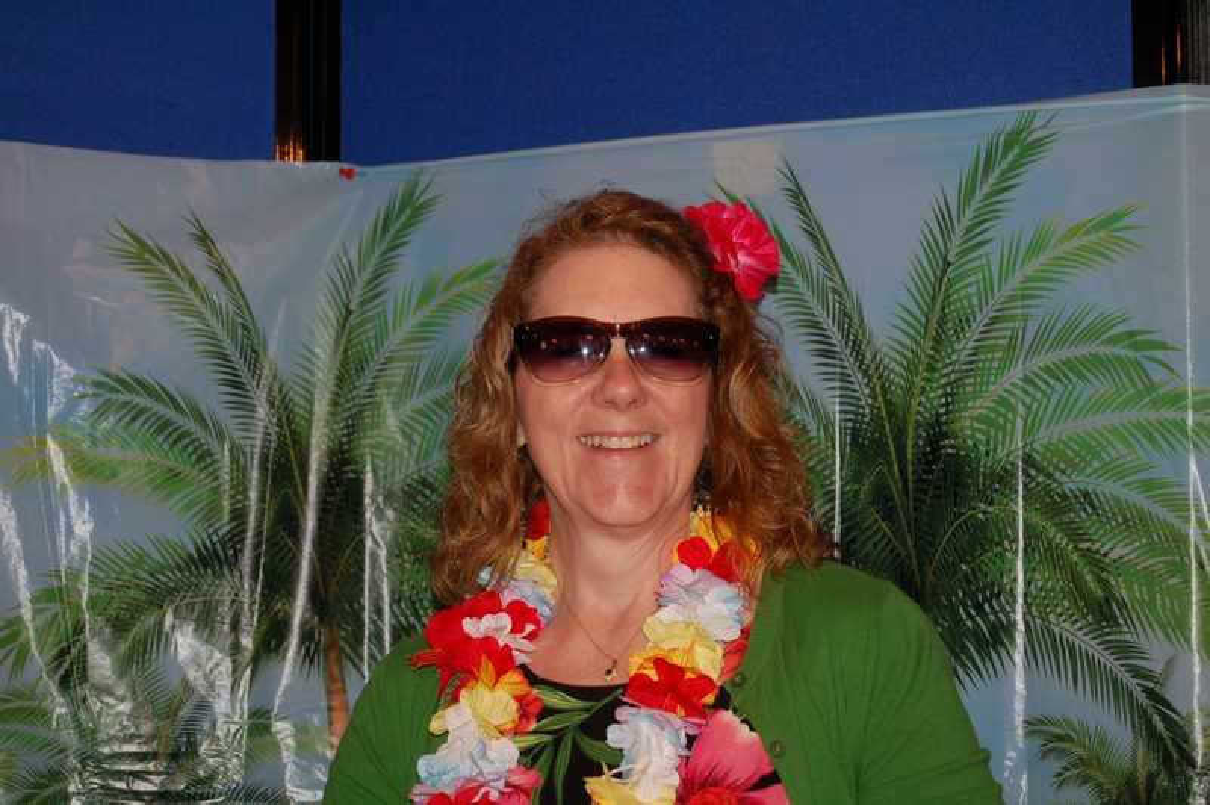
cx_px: 605
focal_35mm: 82
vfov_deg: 16.5
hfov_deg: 24.6
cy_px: 402
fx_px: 2771
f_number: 5.6
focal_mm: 55
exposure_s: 1/60
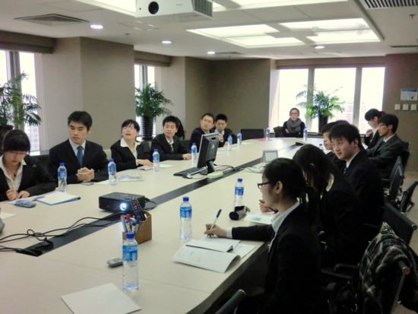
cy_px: 157
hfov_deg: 51.3
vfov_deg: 39.7
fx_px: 435
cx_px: 209
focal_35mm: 36
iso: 320
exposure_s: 1/60
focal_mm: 6.58
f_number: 3
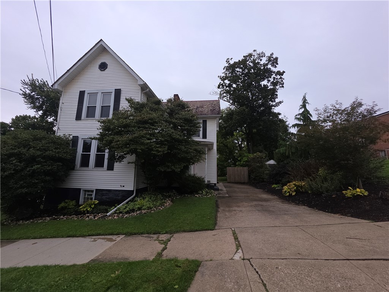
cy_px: 146
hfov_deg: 106.2
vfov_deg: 89.9
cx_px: 194
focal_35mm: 13
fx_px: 146
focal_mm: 2.2
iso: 20
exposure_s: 1/156
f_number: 1.9
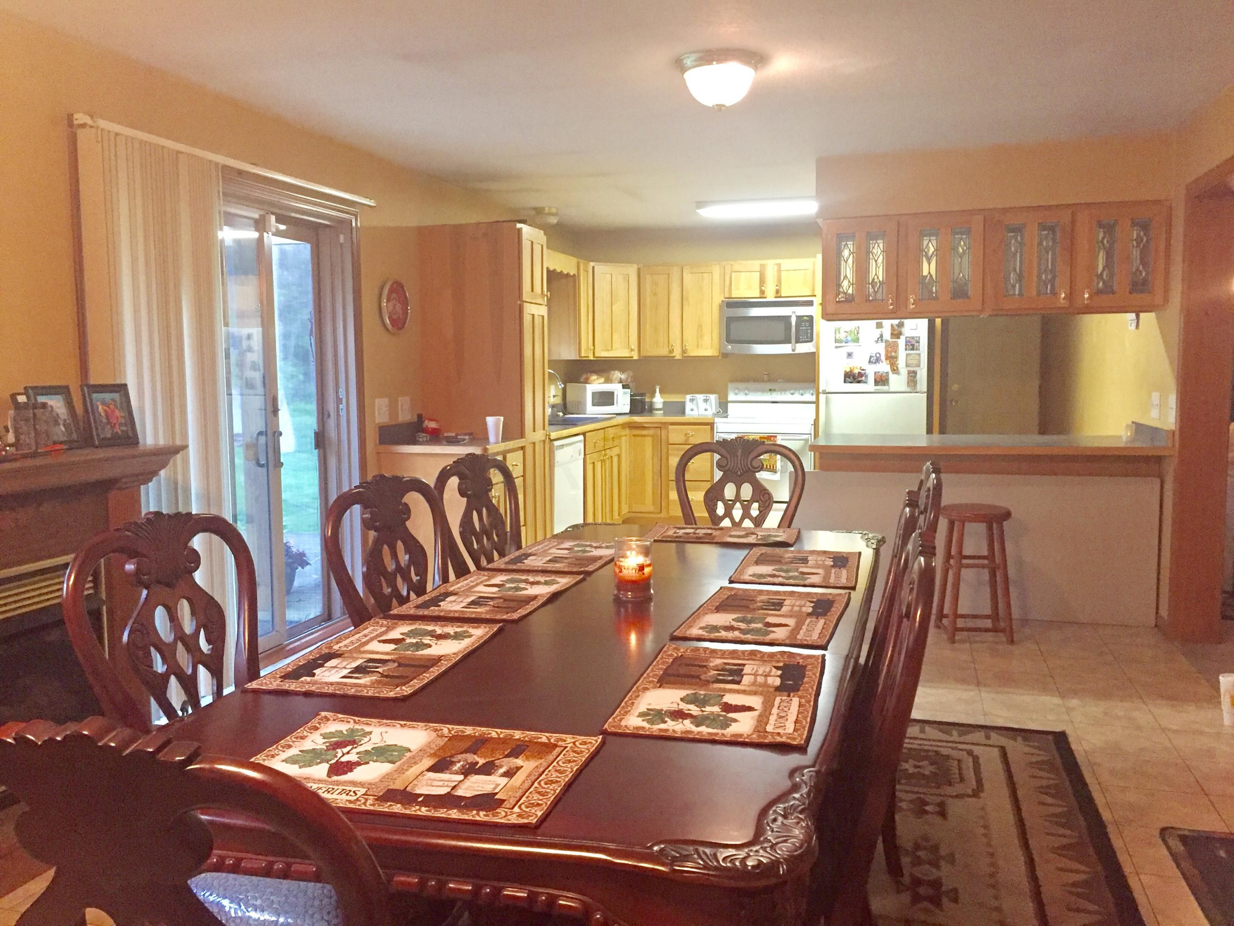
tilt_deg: -5.9
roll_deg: +0.2
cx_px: 617
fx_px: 1034
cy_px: 463
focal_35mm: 29
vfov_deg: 48.2
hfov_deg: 61.7
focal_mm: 4.15
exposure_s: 1/30
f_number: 2.2
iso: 320
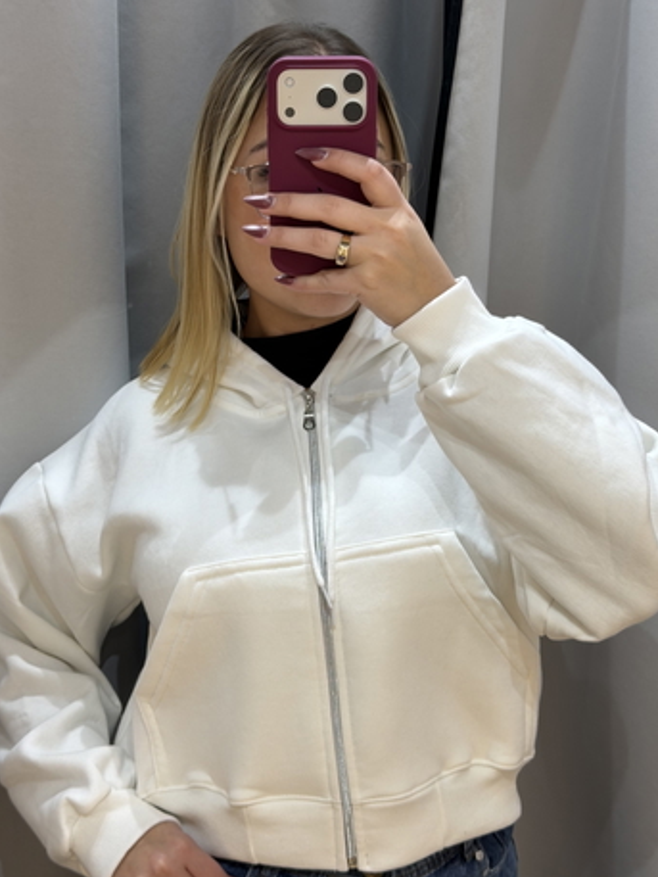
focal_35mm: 56
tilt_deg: -11.2
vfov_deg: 34.3
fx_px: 1419
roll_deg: -2.1
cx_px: 320
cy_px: 404
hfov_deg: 26.1
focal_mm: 6.76
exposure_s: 1/50
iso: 50
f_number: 1.78
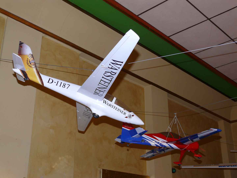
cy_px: 89
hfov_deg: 40.4
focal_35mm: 47
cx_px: 118
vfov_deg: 30.9
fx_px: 322
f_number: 3.2
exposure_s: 1/125
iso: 100
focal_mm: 9.9
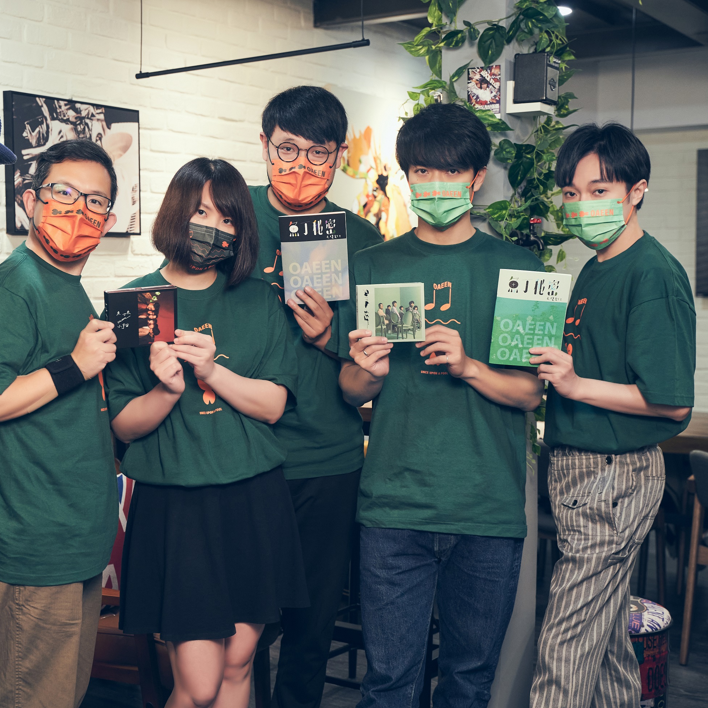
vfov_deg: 32.8
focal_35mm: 52
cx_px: 253
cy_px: 361
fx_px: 1203
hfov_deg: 32.6
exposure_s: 1/200
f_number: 3.5
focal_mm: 40
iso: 1250
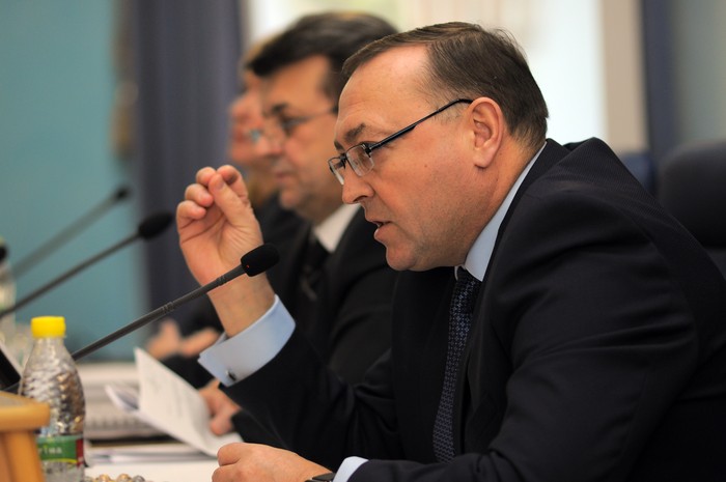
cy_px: 241
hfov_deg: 16.1
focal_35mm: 128
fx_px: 2568
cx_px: 363
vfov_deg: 10.7
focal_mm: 85
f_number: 2.2
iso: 400
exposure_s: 1/400
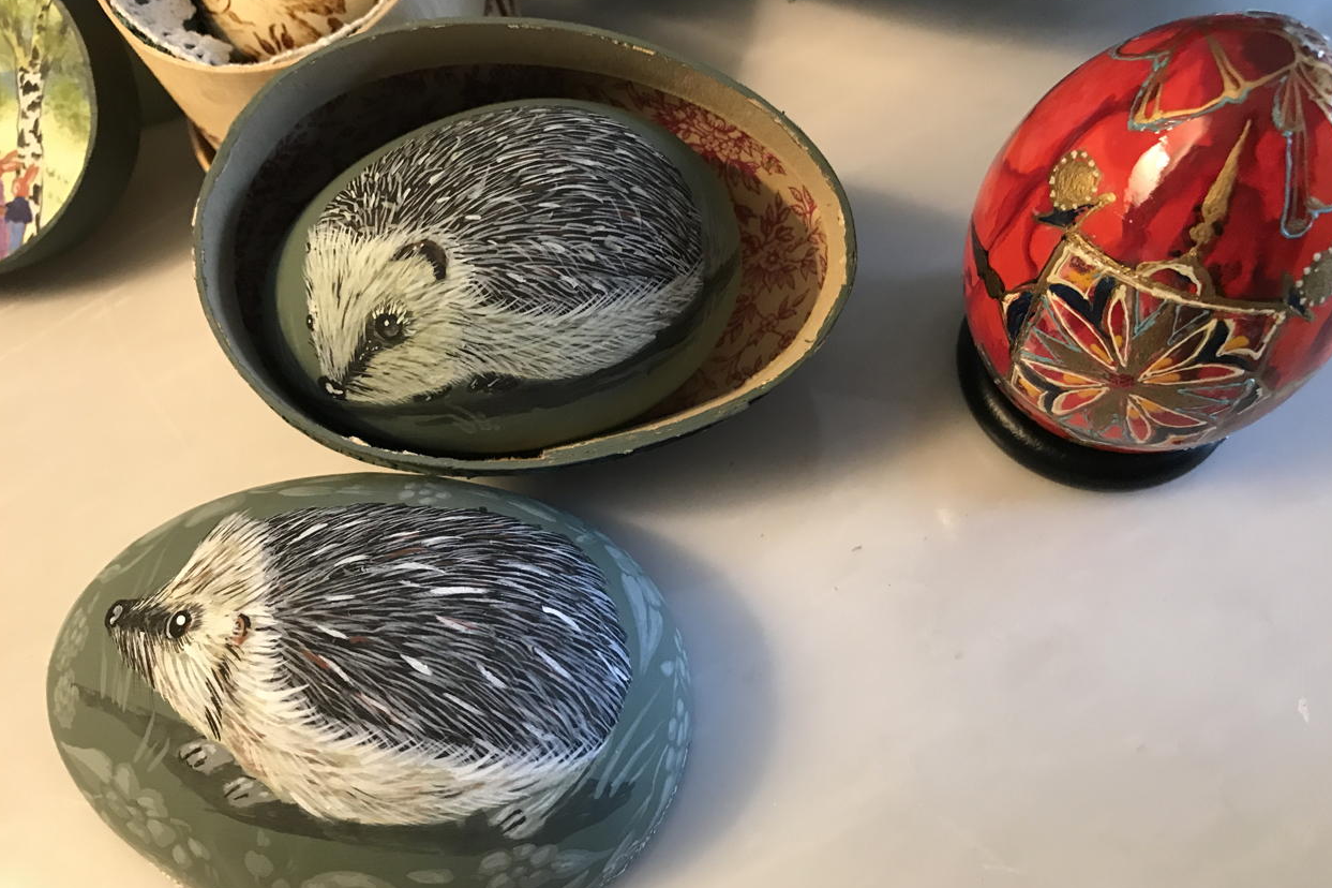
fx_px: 1110
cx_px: 659
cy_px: 413
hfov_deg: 61.9
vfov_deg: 43.6
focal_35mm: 30
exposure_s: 1/17
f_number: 1.8
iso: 100
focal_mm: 3.99
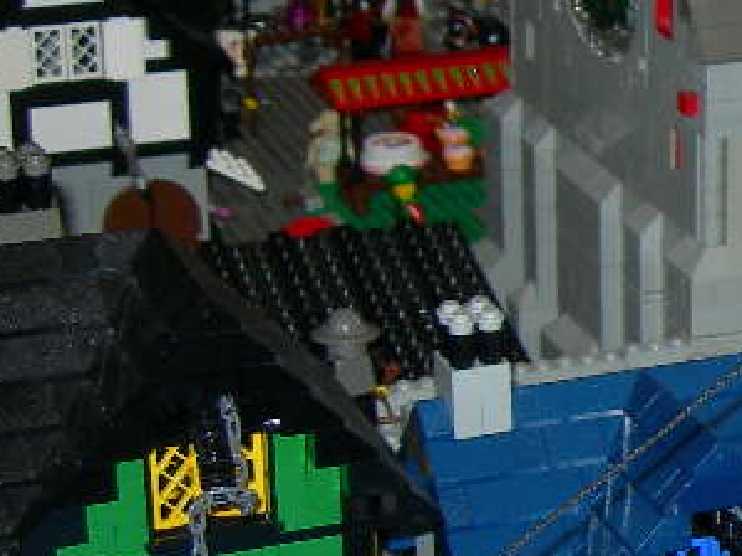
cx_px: 1194
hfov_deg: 14.0
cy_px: 348
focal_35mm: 130
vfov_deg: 11.4
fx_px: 2785
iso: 50
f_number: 2.8
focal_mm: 7.8
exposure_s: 1/60.1
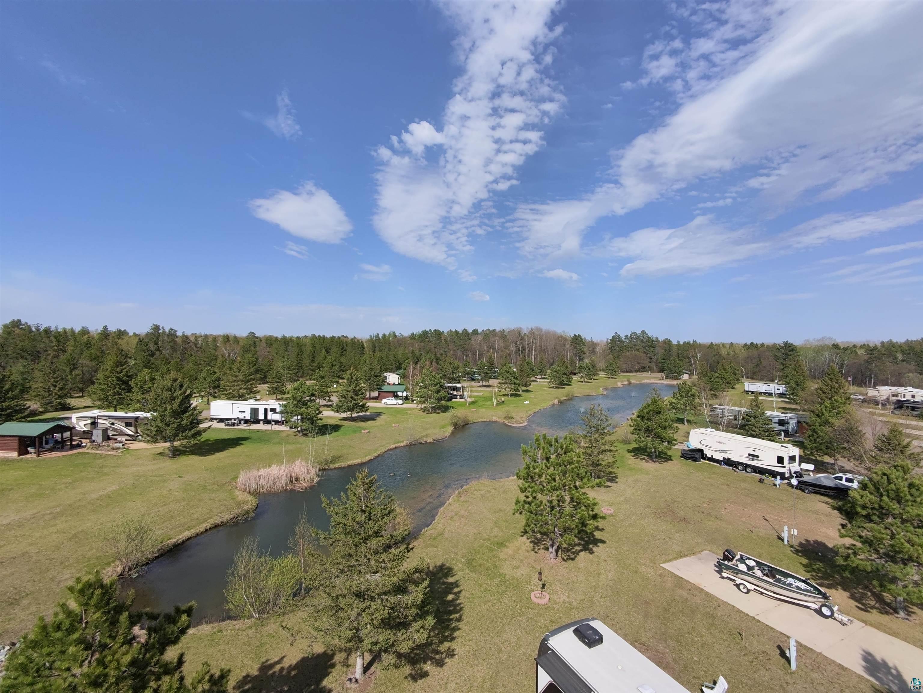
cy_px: 346
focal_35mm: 16
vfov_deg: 78.1
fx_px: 427
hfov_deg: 94.5
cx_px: 462
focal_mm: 16
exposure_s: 1/2011
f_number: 2.55
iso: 101
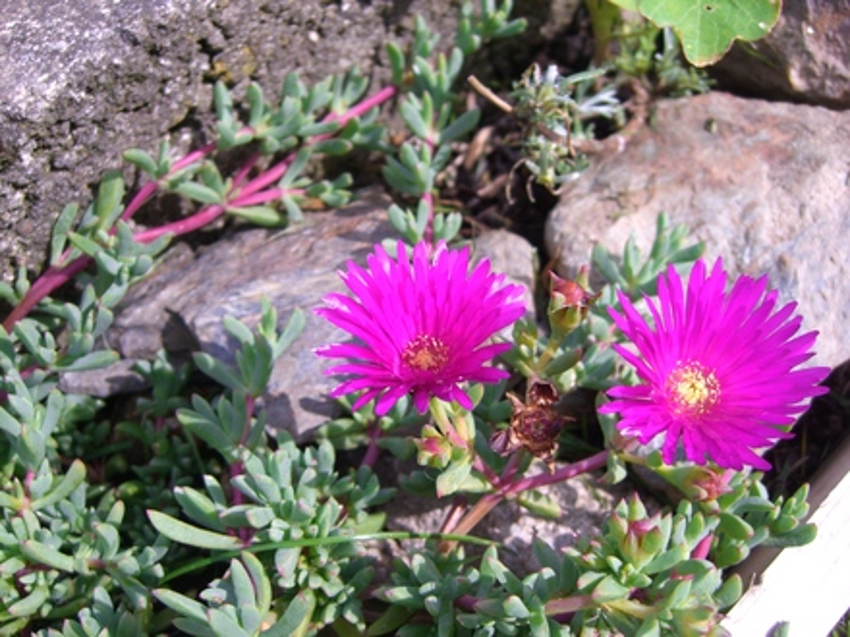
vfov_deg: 37.7
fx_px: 933
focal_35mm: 38
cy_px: 318
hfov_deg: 49.0
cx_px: 425
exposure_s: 1/640
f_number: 2.8
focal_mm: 7.9
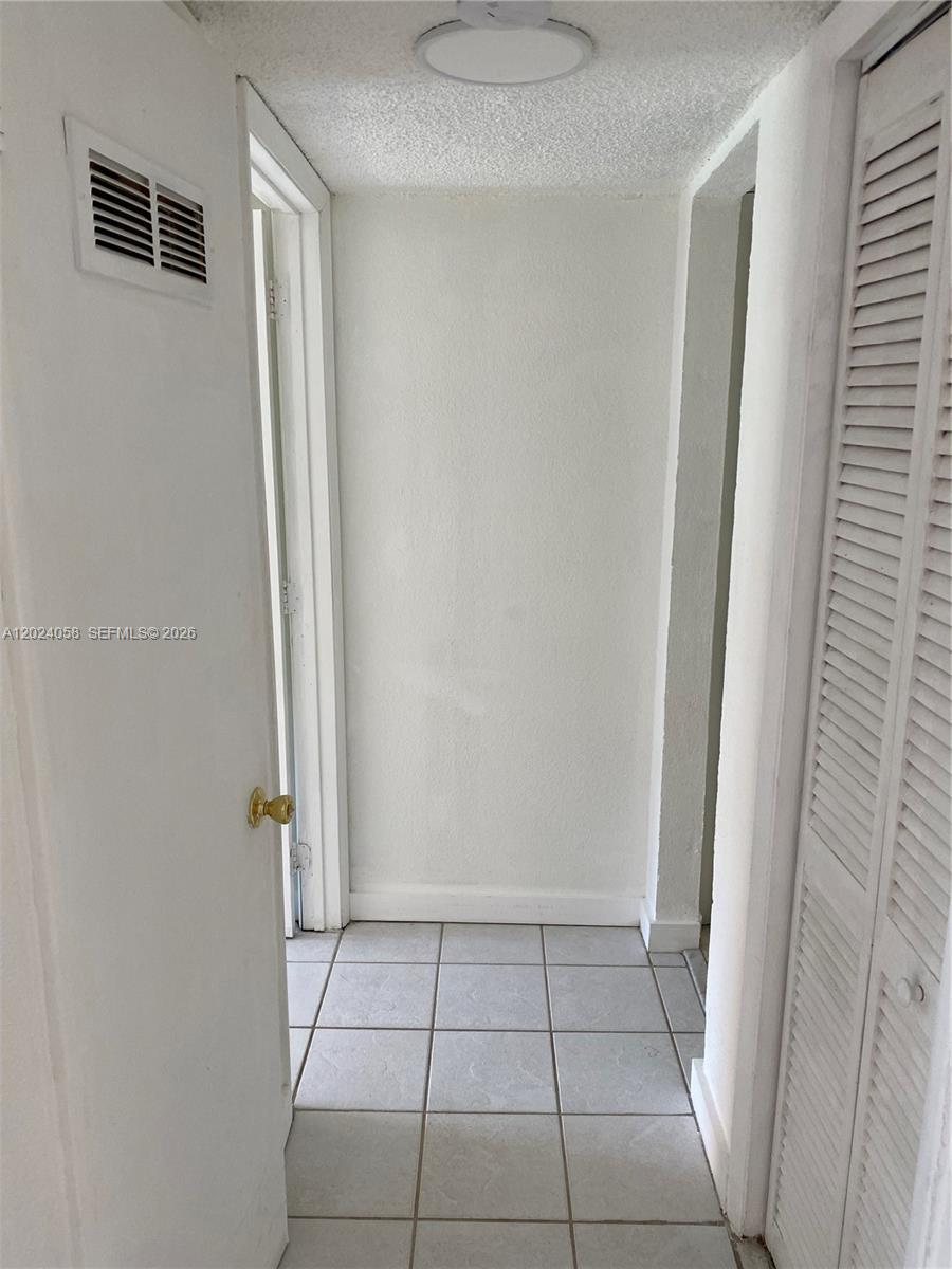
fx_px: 953
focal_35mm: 26
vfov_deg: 67.3
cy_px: 634
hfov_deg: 53.1
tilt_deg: -13.5
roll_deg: -0.3
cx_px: 476
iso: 100
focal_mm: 4.25
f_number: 1.8
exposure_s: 1/120
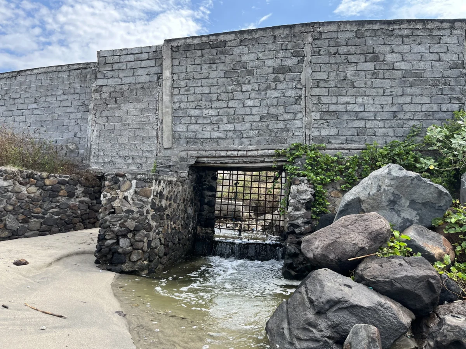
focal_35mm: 26
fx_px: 350
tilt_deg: +3.2
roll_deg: -0.9
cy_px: 174
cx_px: 233
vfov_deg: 53.1
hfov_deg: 67.3
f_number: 1.6
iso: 50
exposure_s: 1/943
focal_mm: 5.1
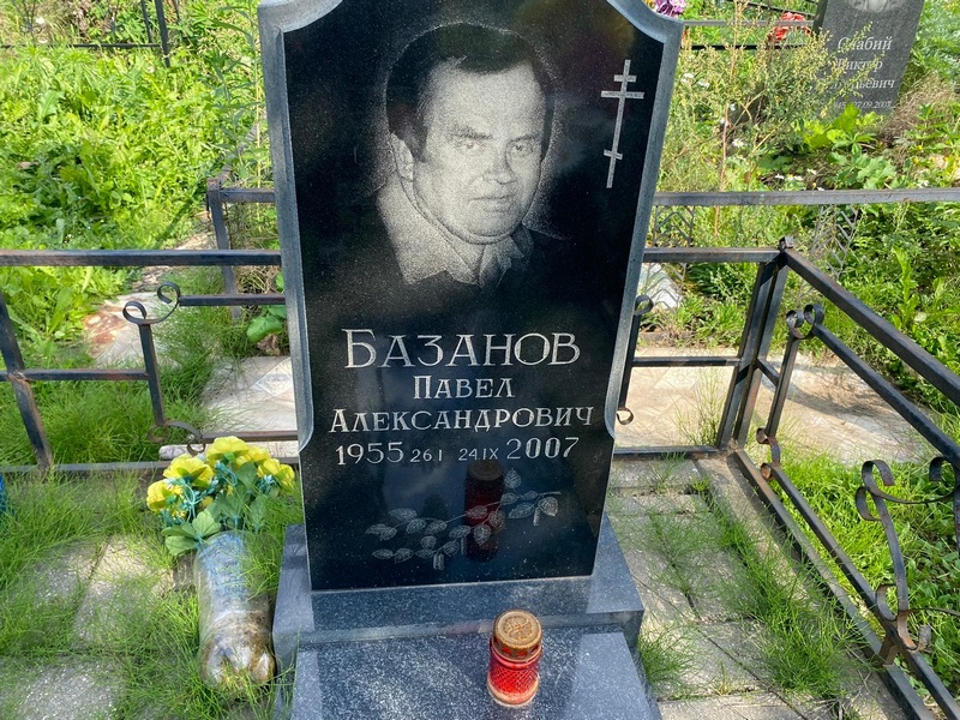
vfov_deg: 53.1
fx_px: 721
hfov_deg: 67.3
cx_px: 480
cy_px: 360
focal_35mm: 26
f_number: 1.8
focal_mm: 4.25
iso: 32
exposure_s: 1/669
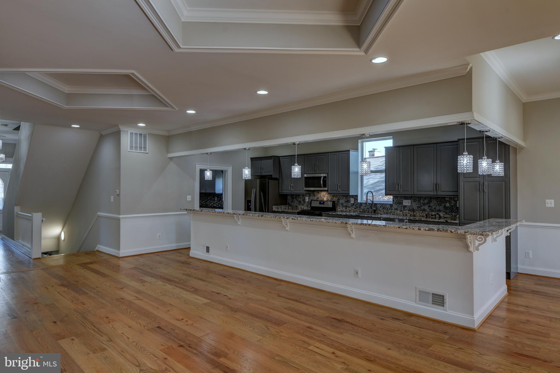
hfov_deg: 78.6
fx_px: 342
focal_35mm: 22
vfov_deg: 57.2
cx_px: 280
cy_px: 186
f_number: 10
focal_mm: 15
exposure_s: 1/13
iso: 200
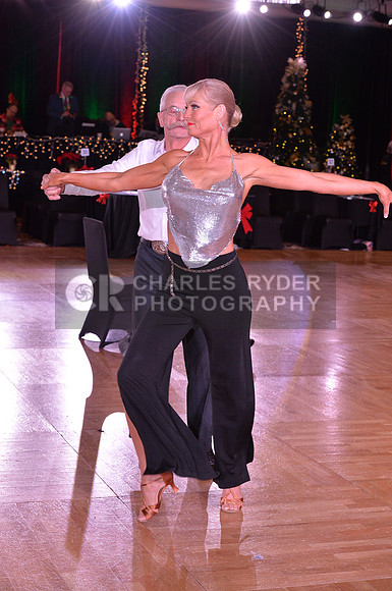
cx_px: 196
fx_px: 1229
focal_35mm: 75
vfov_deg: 27.0
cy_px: 296
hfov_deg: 18.1
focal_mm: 75
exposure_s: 1/250
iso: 2000
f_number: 6.3
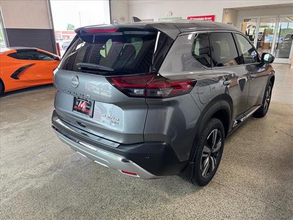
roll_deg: +0.5
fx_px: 203
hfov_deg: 71.6
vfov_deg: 56.8
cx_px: 146
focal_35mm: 24
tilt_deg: -18.5
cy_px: 110
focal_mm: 6.76
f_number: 1.78
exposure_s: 1/120
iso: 160
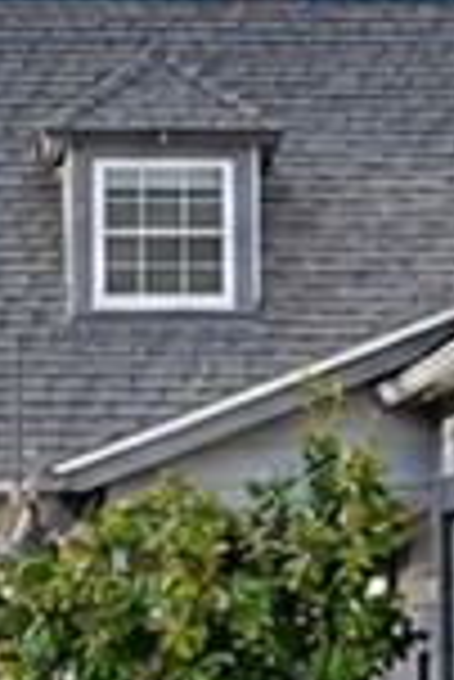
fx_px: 4605
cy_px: 372
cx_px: 490
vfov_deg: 8.4
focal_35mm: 244
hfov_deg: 5.6
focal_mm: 24
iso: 125
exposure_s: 1/800
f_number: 3.5
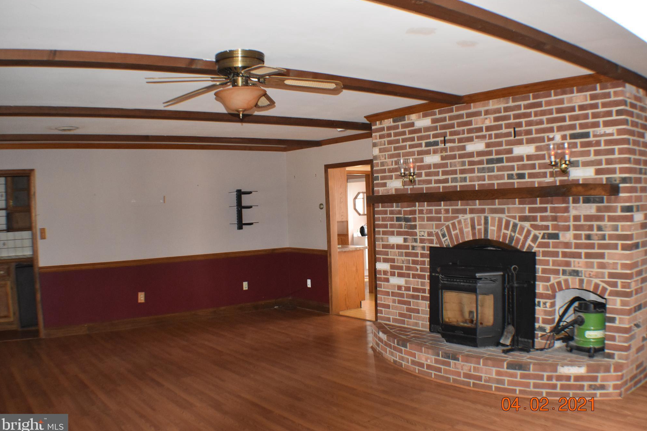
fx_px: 800
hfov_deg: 44.0
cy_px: 217
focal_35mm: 45
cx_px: 328
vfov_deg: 30.2
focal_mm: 29
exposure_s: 1/60
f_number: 4.2
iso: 2500
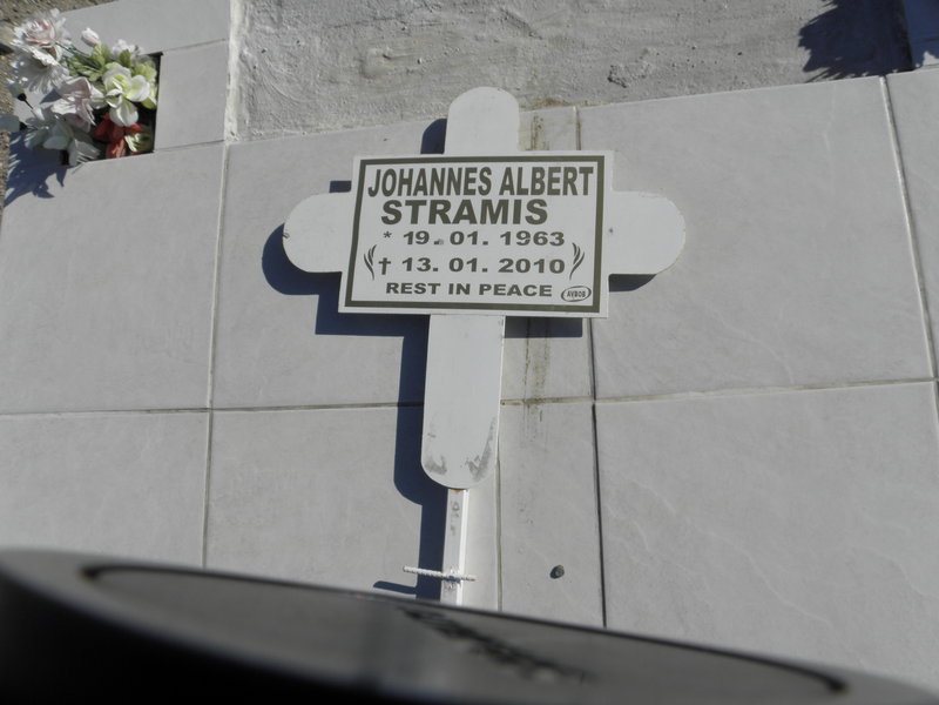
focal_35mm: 27
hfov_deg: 65.3
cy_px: 352
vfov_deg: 51.4
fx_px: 732
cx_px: 470
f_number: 5.6
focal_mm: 4.83
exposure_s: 1/800
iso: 64
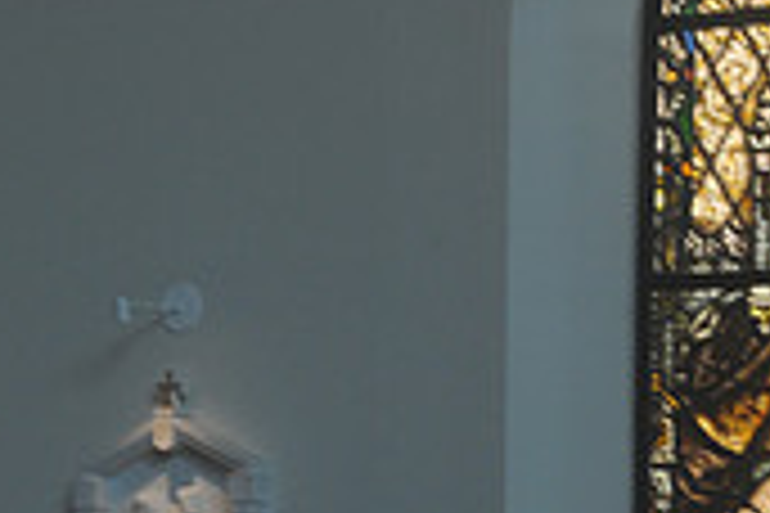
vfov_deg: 4.8
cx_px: -18
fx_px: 6160
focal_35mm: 288
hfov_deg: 7.1
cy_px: 446
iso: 1000
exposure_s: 1/30
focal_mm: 85
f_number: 13
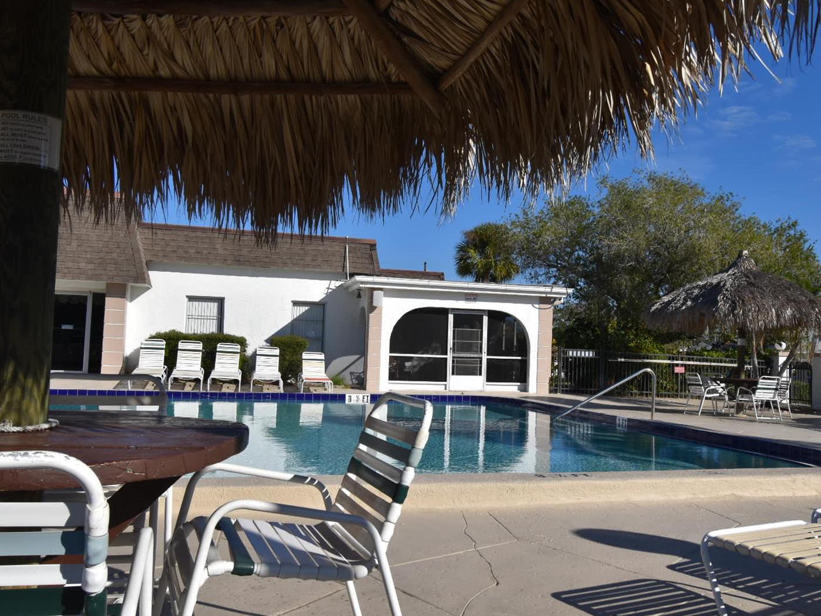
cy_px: 306
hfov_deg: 55.2
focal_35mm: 33
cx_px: 460
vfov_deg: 43.0
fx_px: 783
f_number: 11
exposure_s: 1/500
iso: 200
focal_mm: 20
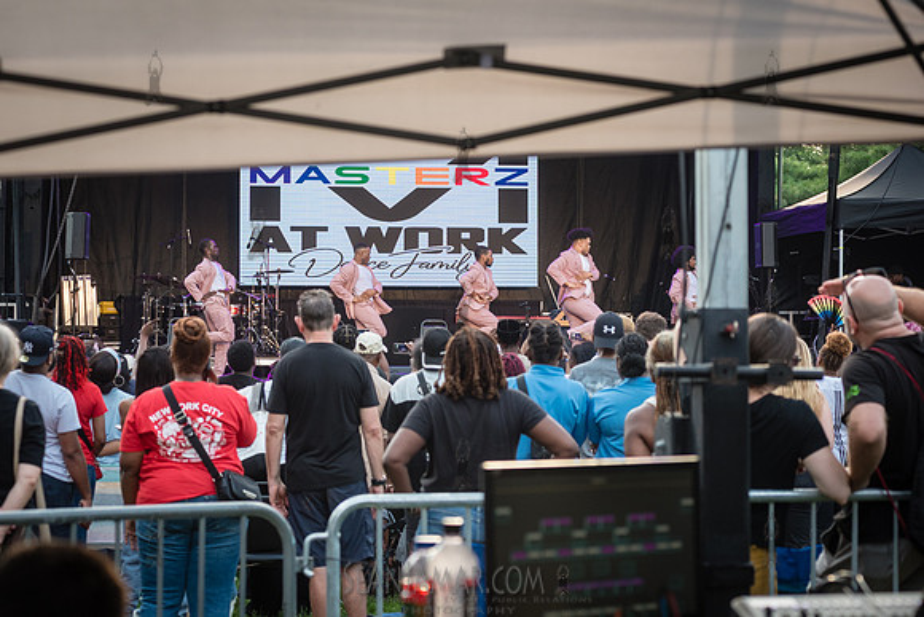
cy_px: 308
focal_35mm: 80
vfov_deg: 17.0
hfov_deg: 25.2
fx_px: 2066
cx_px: 462
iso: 1000
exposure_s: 1/640
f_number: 5
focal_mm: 80
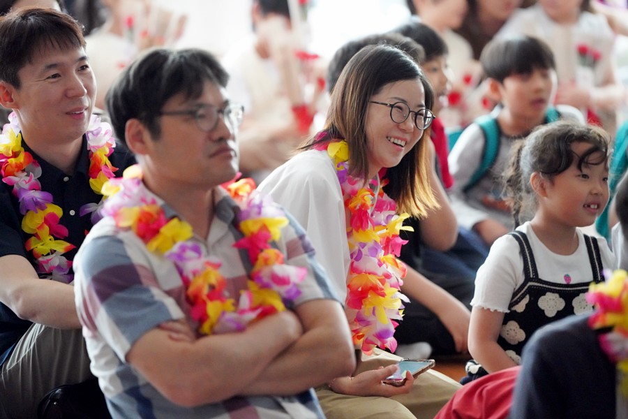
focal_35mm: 200
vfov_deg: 6.9
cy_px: 210
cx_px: 314
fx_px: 3489
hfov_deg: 10.3
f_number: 3.5
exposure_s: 1/250
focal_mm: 200
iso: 12800
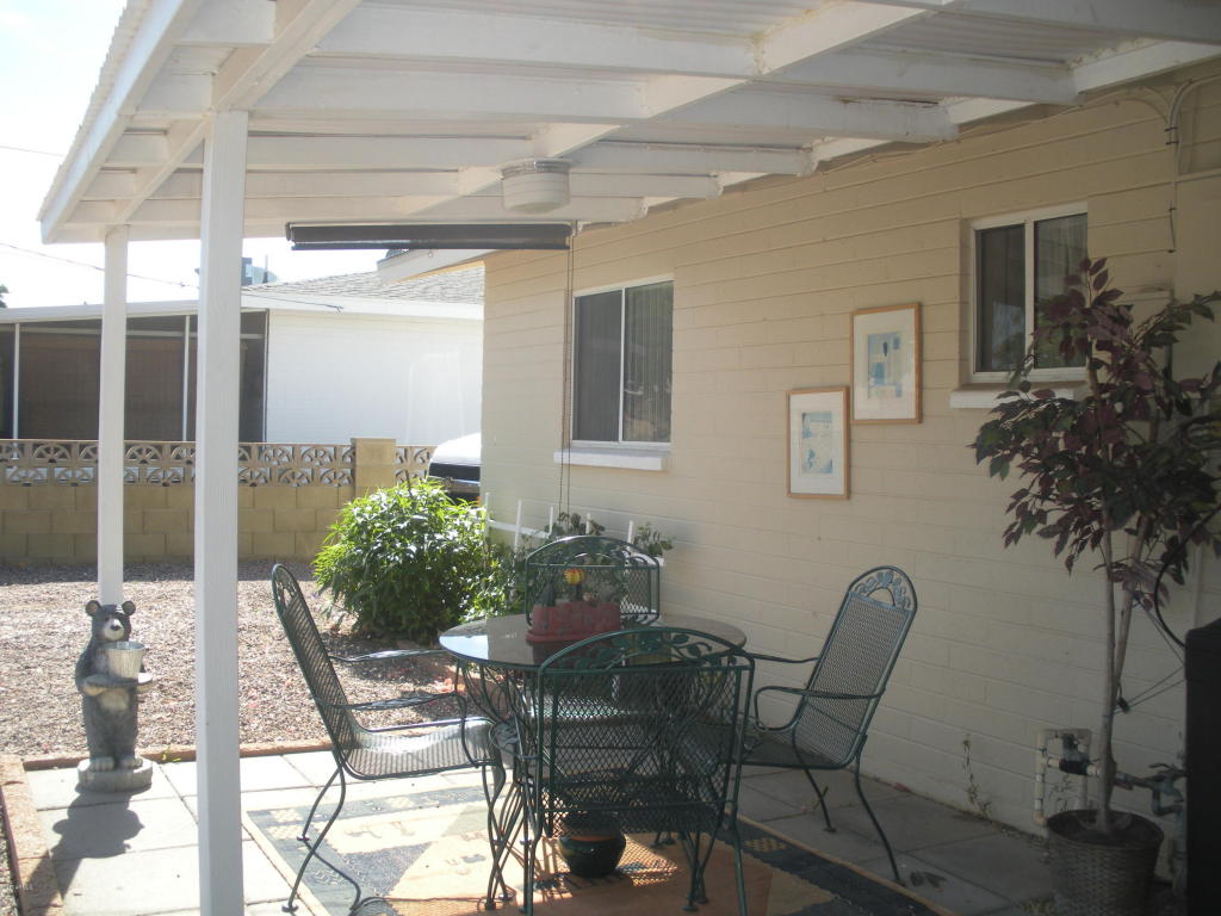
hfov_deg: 51.4
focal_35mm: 36
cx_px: 610
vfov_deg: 39.7
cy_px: 458
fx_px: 1270
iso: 88
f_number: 3.5
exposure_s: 1/342
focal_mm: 6.3
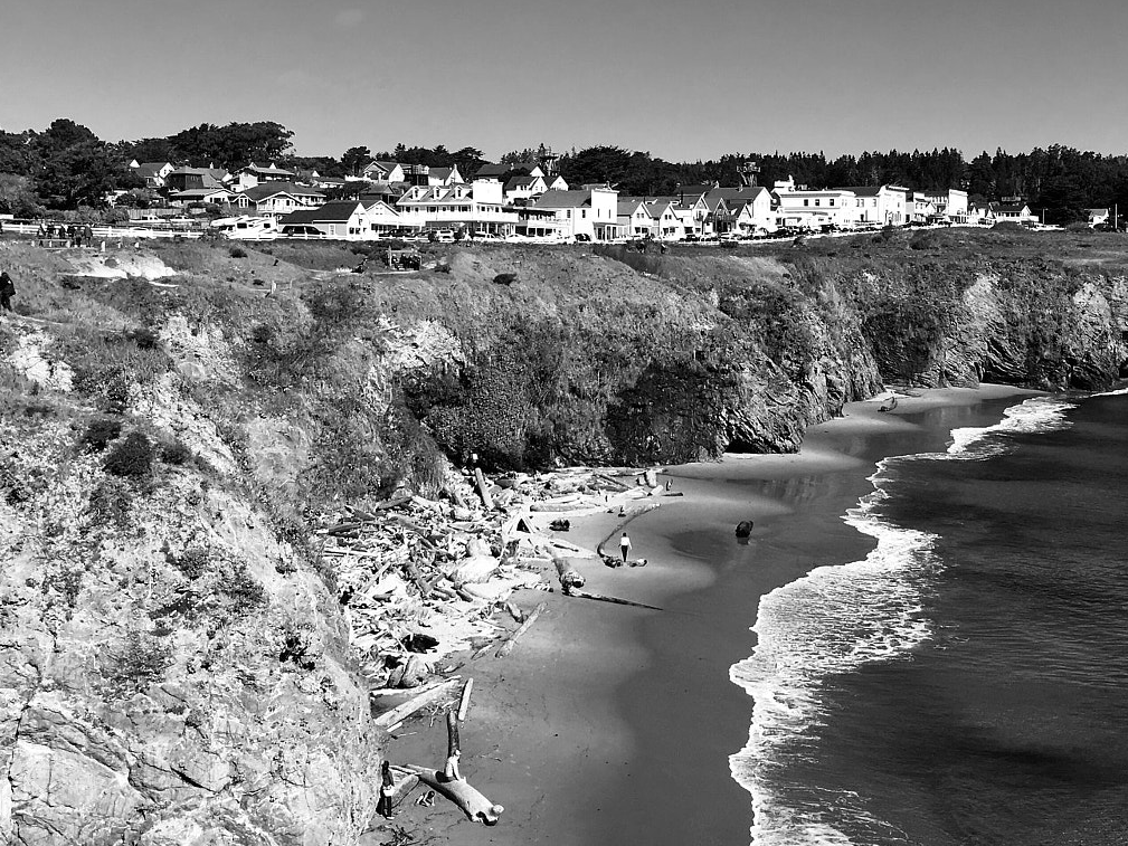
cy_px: 283
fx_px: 1499
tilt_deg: +0.1
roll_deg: +0.4
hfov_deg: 41.1
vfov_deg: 31.3
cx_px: 674
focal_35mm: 46
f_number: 2.2
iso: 25
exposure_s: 1/1832
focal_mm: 4.15
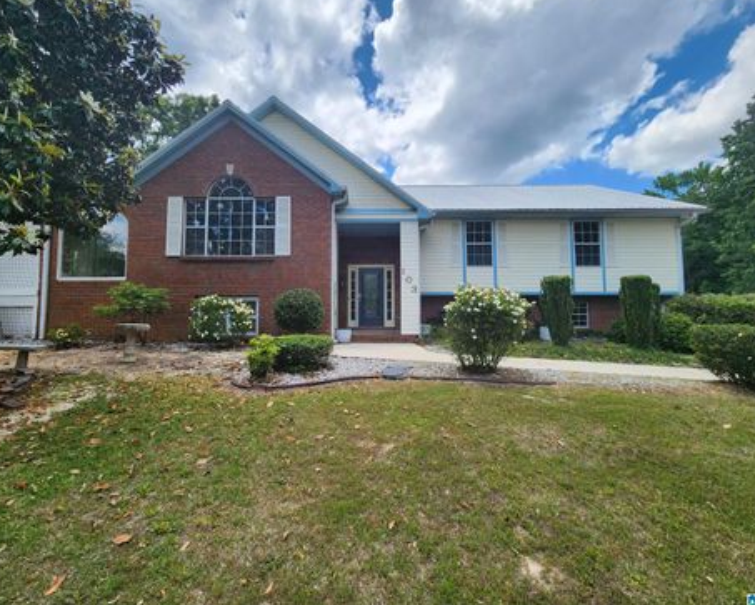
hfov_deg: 100.6
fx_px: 313
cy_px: 294
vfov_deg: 88.0
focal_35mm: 14
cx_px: 363
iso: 50
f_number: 2.2
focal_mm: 2.2
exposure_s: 1/1513
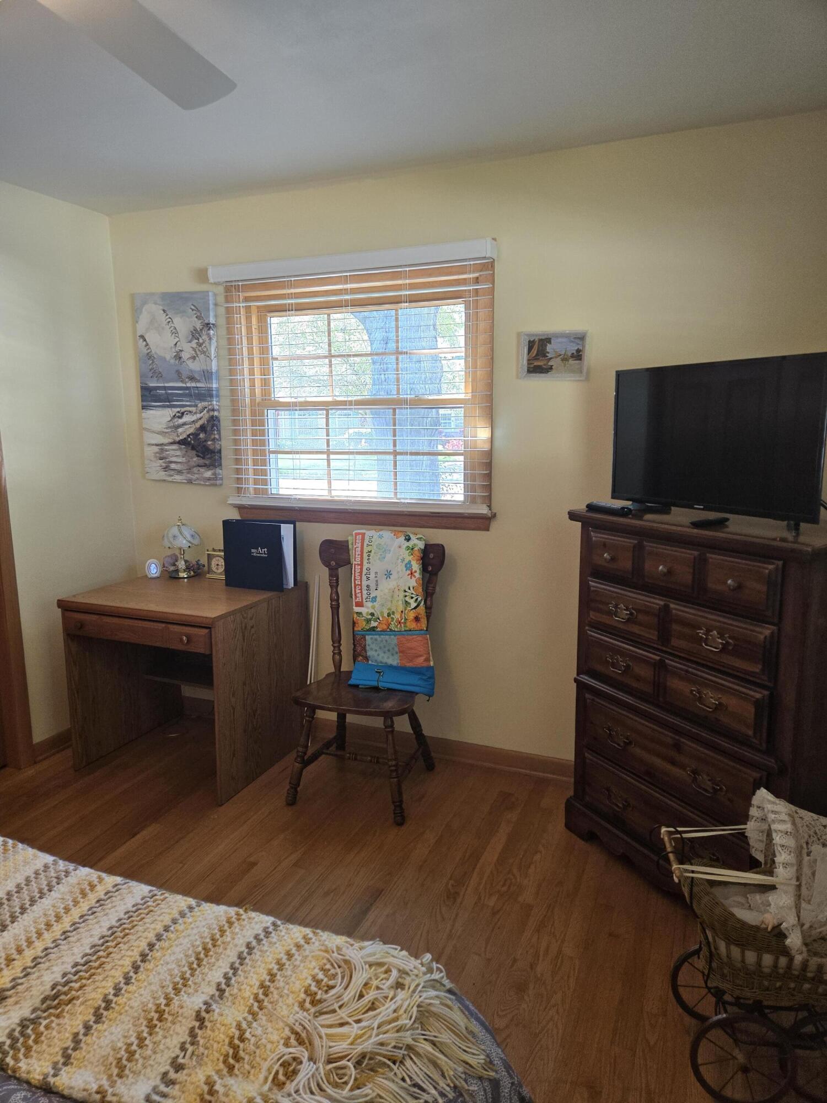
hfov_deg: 58.9
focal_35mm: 23
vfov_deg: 73.9
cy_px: 552
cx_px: 414
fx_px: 733
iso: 200
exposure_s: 1/120
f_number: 1.8
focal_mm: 5.4
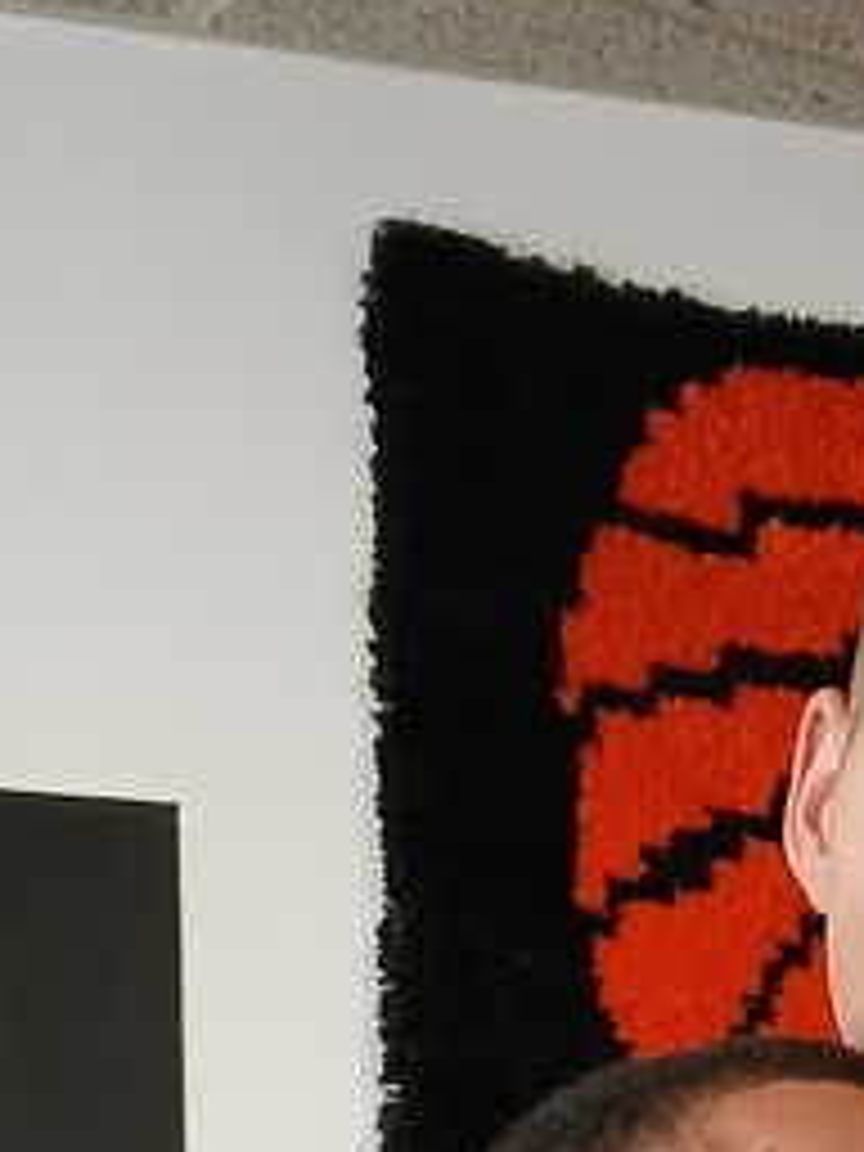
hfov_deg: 14.0
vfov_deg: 15.6
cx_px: 855
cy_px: 2210
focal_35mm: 104
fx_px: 3461
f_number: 1.8
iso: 250
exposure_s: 1/60
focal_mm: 3.98
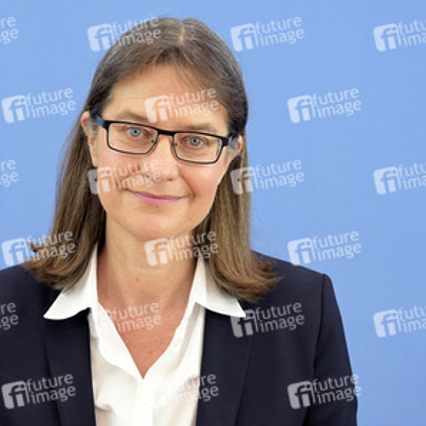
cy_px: 213
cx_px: 144
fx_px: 1253
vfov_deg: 19.3
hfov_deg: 19.2
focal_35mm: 90
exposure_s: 1/500
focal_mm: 70
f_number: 6.3
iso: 5000
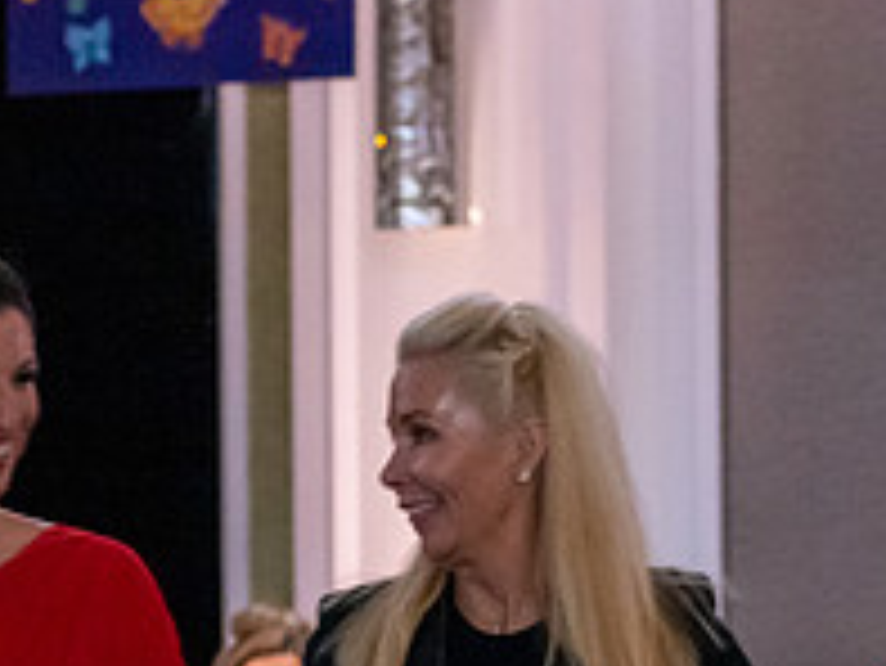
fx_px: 11089
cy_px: 556
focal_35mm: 433
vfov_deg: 3.4
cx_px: 220
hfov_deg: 4.6
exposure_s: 1/60
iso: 6400
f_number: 4.8
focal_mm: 102
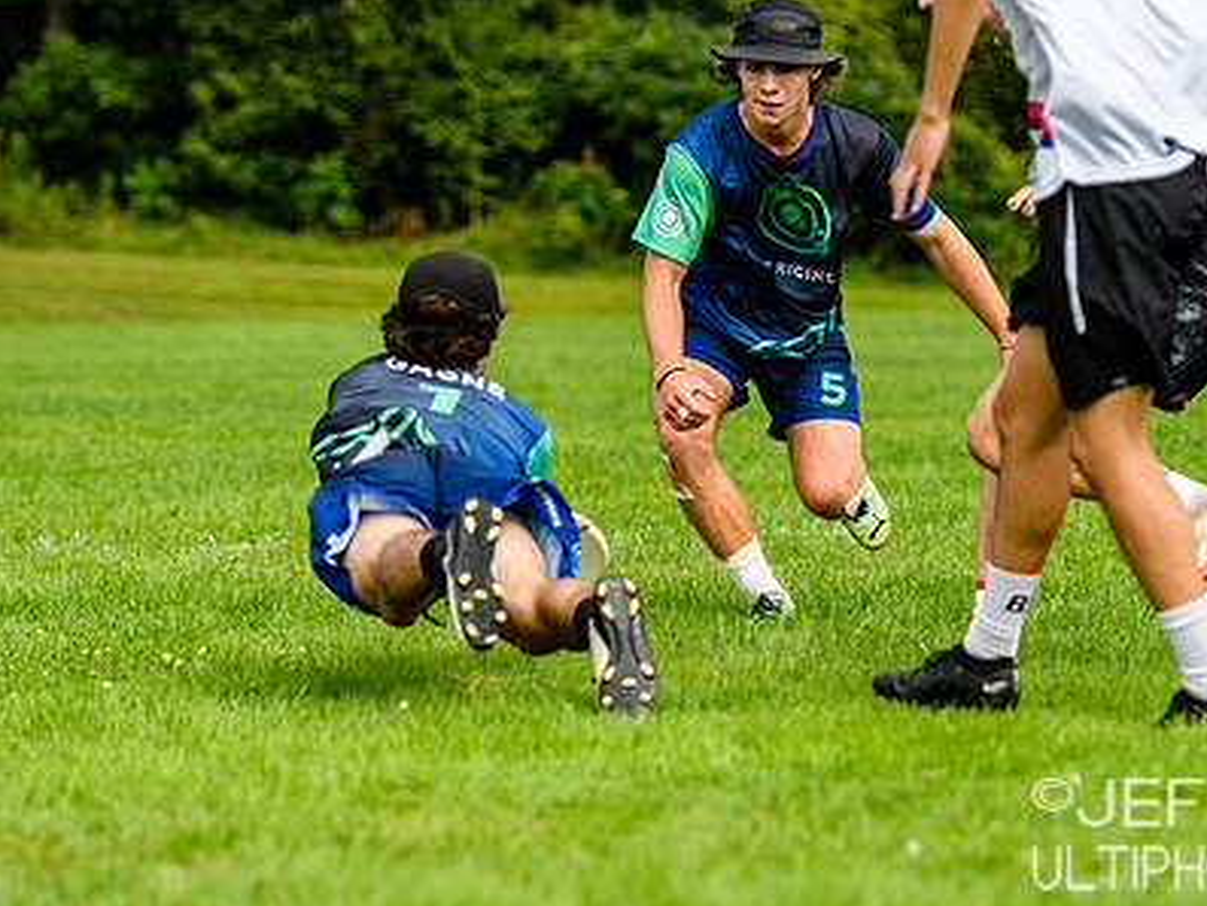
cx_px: 830
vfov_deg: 6.3
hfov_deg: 8.4
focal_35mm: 236
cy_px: 339
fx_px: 8231
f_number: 3.2
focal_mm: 112
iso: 100
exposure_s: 1/1600
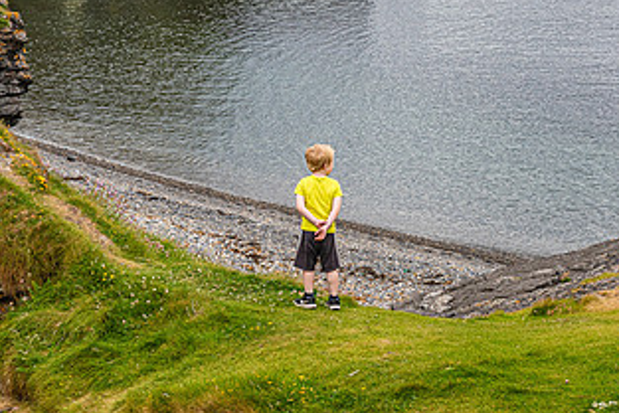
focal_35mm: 102
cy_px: 76
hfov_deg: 20.0
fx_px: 1755
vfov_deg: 13.4
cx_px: 273
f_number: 18
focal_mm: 55
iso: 320
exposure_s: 1/80
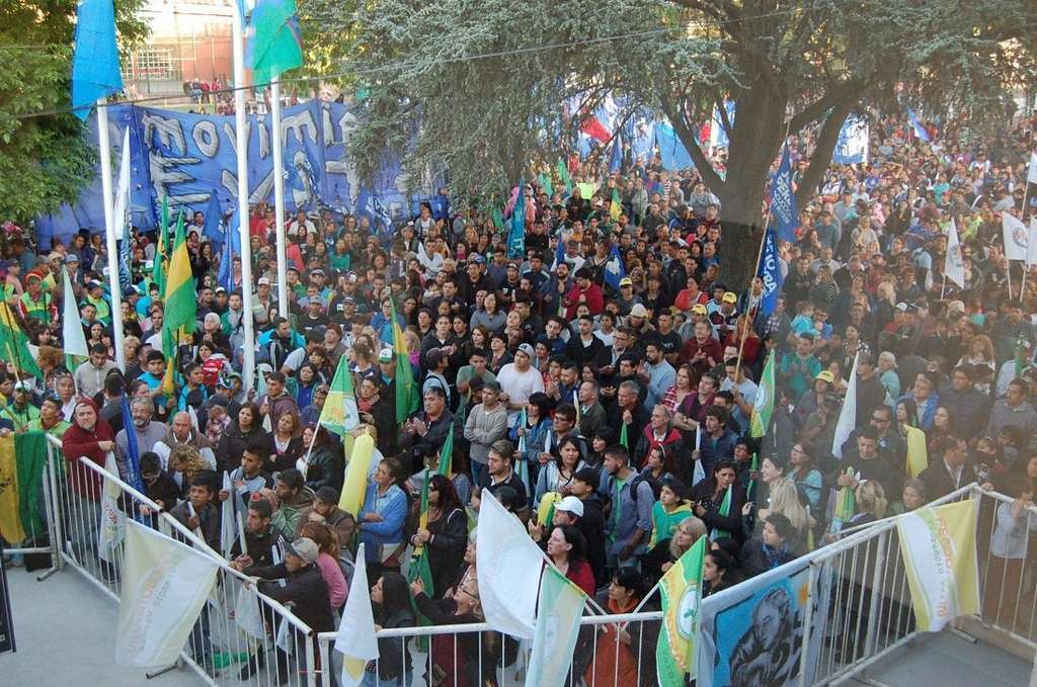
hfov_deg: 49.6
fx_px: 1121
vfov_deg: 34.1
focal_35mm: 39
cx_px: 518
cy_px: 344
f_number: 4
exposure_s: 1/400
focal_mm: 26
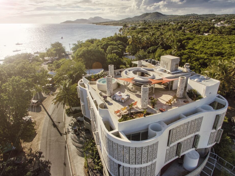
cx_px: 122
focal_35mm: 22
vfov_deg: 61.0
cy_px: 85
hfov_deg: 76.4
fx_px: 149
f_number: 2.8
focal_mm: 3.61
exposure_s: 1/2200
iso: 100
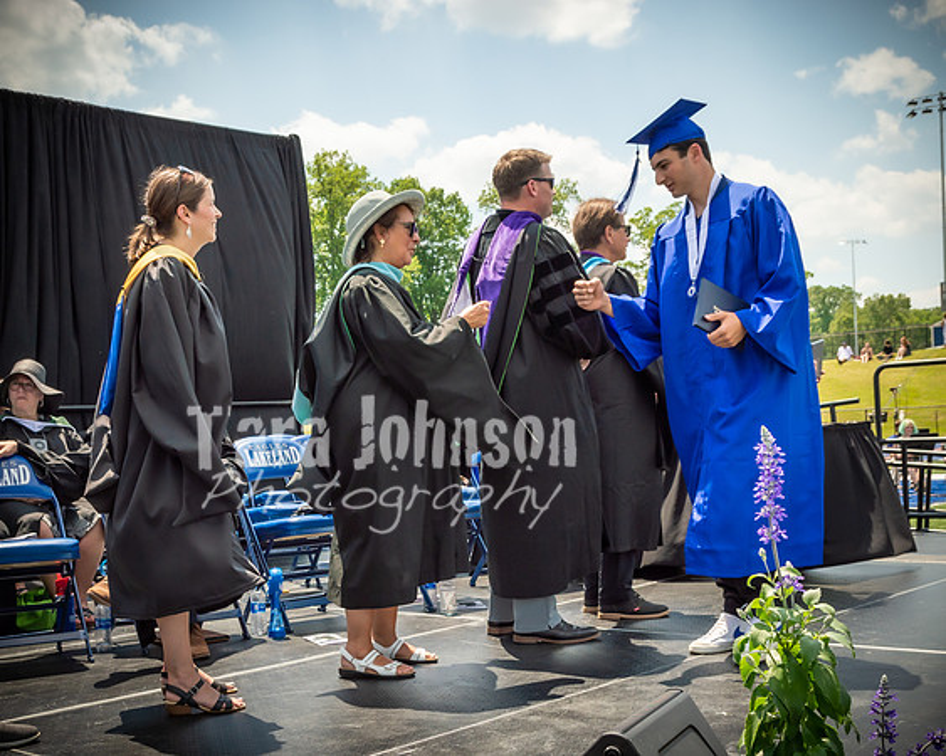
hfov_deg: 39.1
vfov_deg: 31.5
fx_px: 1331
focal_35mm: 48
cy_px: 483
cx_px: 410
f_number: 7.1
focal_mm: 22
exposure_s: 1/640
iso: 200
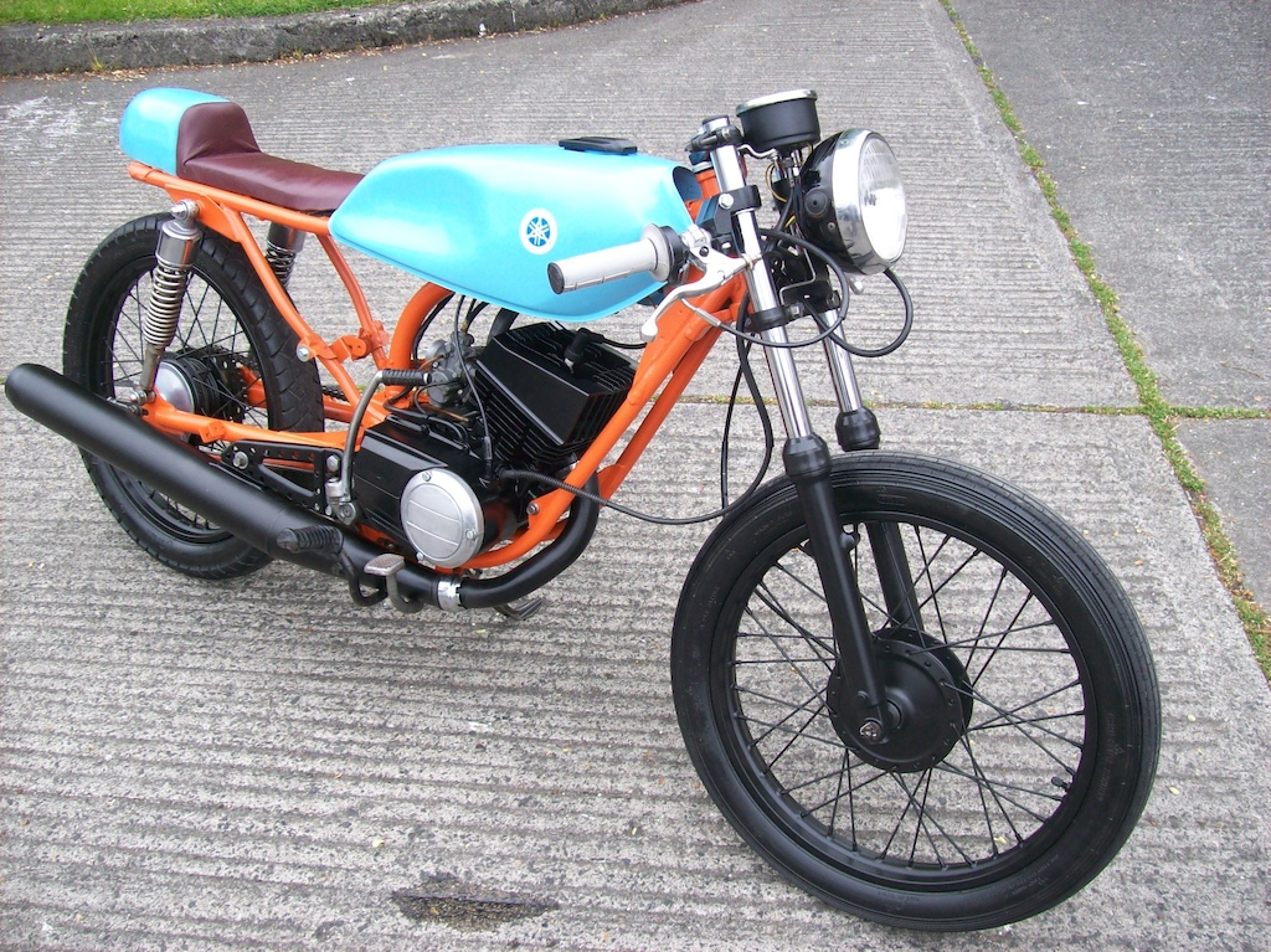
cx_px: 636
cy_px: 476
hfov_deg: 51.4
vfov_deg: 39.6
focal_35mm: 36
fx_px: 1321
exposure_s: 1/122
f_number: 2.7
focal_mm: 6
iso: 80
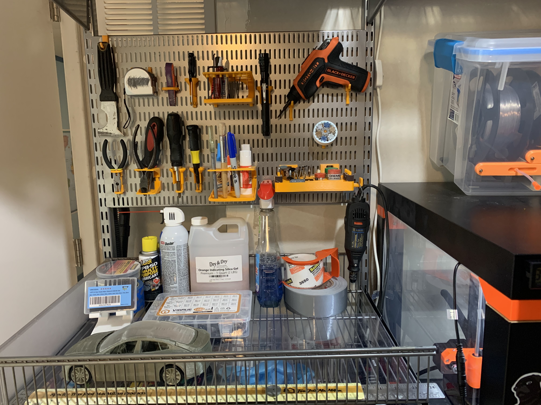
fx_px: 406
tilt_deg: -10.8
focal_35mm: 26
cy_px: 202
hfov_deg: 67.3
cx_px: 270
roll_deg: +1.6
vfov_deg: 53.1
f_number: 1.8
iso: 320
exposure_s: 1/40
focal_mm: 4.25
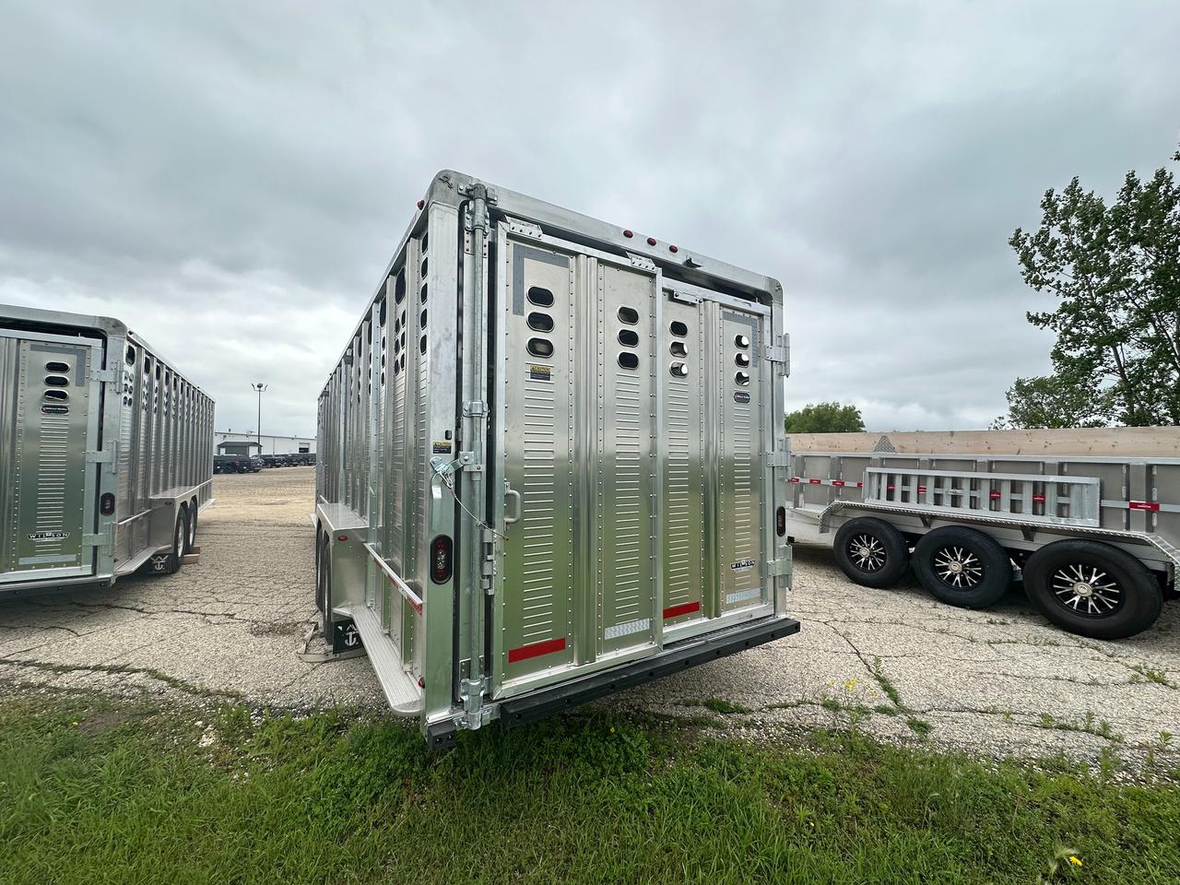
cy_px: 442
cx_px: 590
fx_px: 477
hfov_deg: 102.1
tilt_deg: +2.1
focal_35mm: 14
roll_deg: +0.2
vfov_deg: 85.7
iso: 40
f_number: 2.2
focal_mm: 2.22
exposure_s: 1/1006
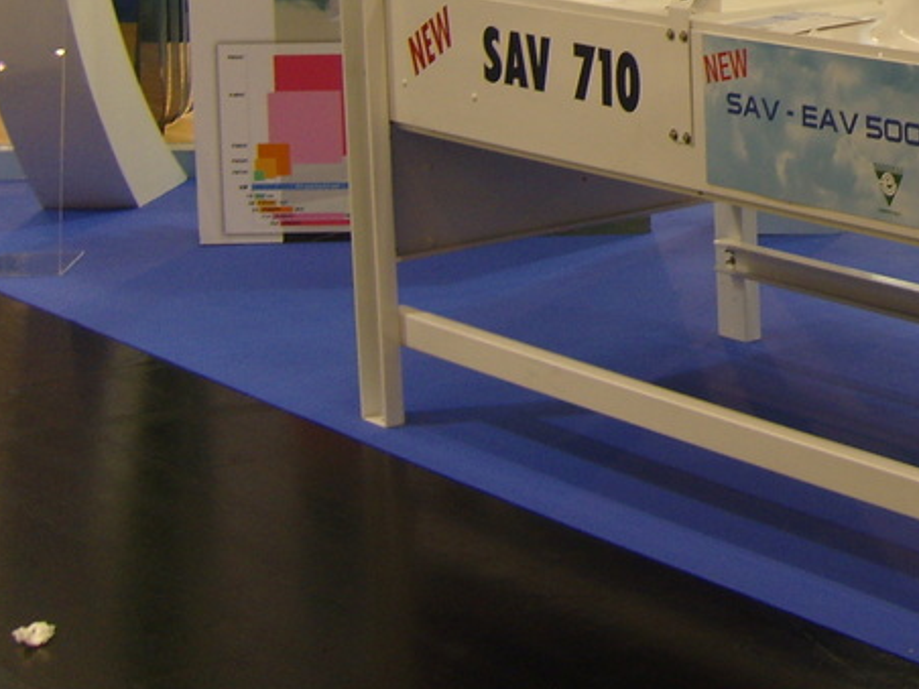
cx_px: 1163
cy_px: -130
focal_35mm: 93
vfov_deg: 15.3
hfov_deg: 19.6
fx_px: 2469
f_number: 2.8
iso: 80
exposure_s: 1/45
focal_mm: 7.4
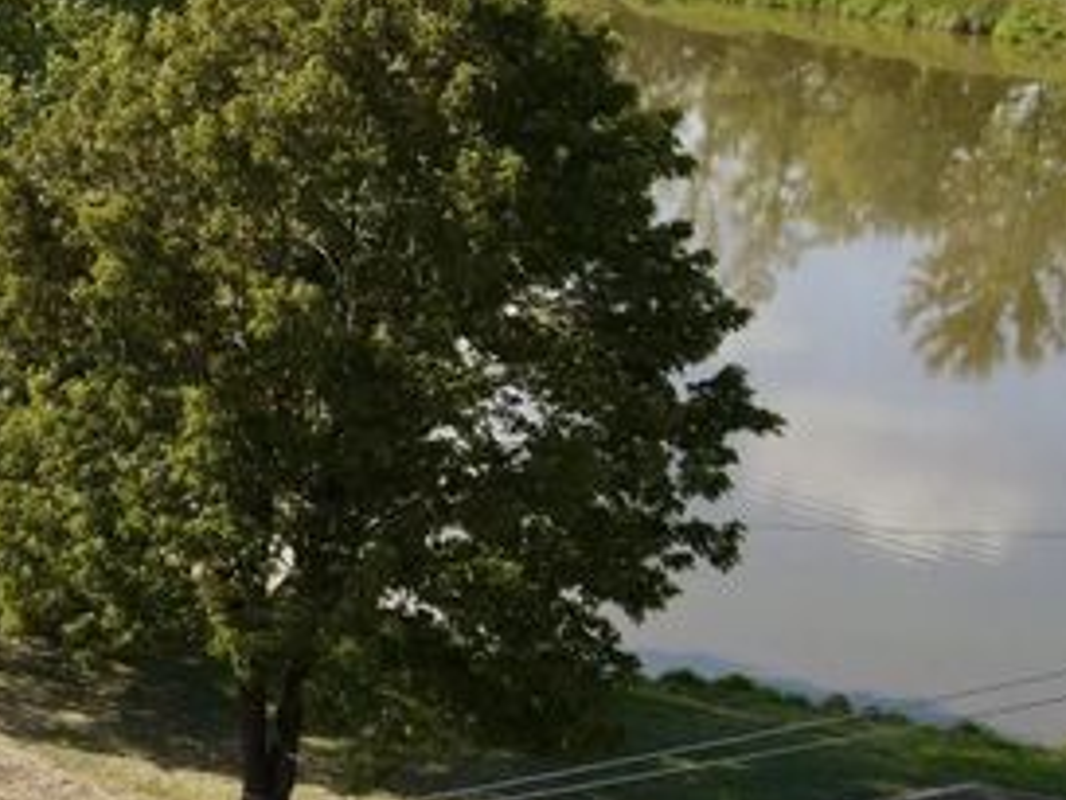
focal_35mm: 90
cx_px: -906
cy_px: 472
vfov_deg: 16.4
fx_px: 2773
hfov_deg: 17.3
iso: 100
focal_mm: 4.5
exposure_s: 1/400
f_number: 2.8
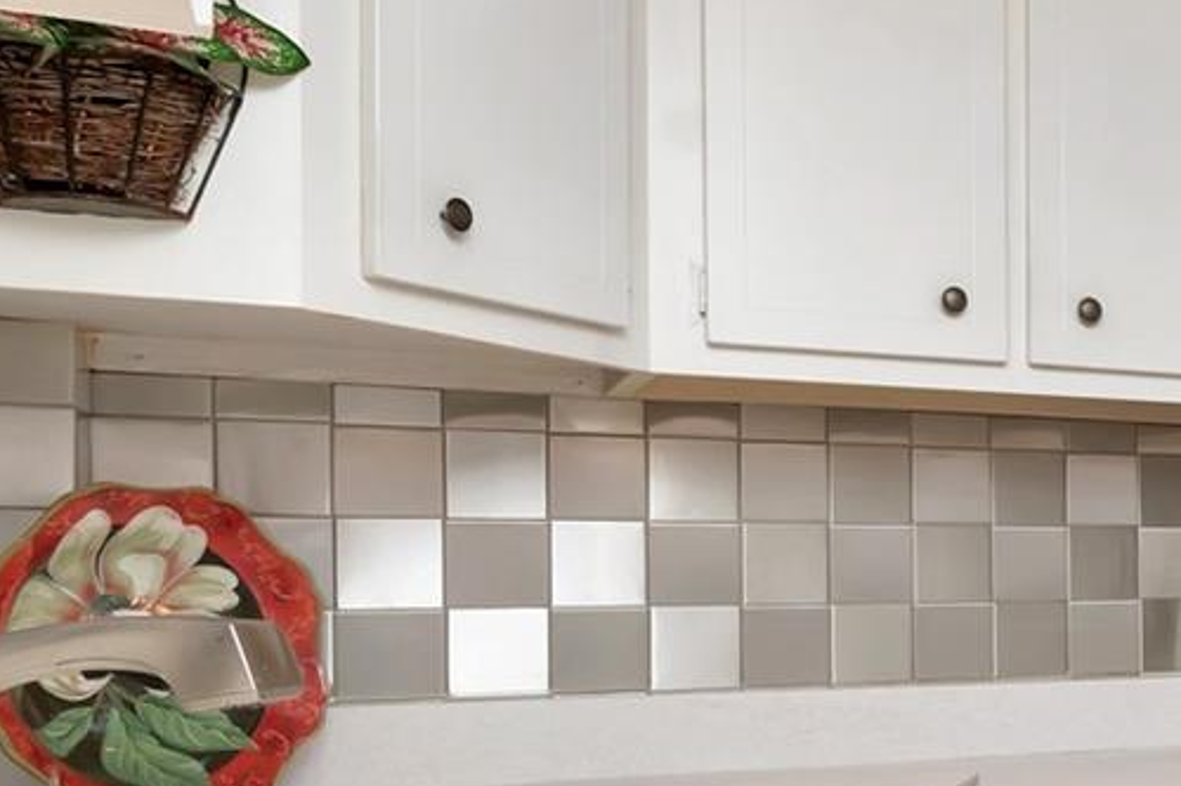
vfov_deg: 27.7
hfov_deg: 32.1
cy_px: 569
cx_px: 1505
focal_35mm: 48
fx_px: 1574
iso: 500
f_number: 11
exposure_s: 1/200
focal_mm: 10
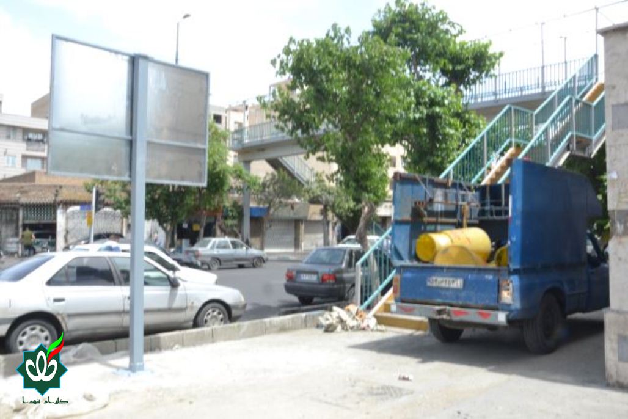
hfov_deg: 59.5
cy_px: 210
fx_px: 550
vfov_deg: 41.7
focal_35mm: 32
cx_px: 314
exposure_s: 1/50
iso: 800
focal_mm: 21
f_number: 25
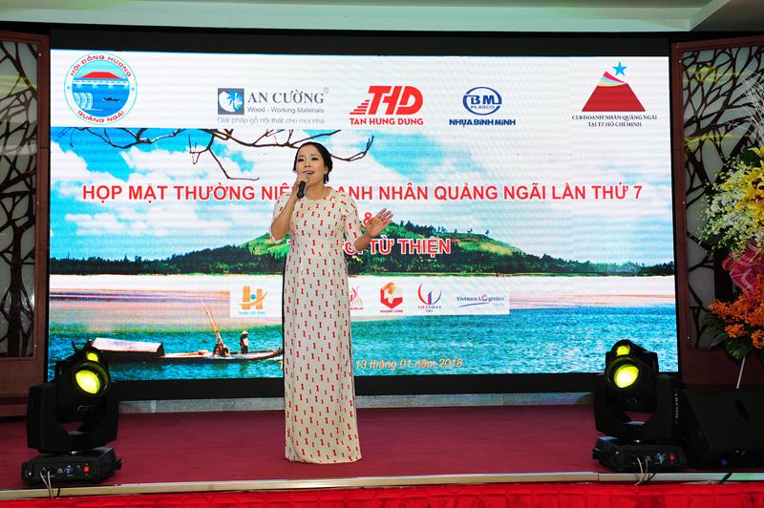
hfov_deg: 44.5
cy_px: 254
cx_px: 382
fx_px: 933
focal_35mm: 44
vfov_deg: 30.5
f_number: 6.3
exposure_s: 1/200
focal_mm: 44
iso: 800
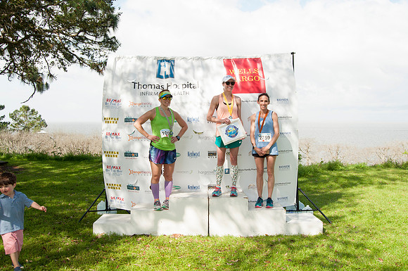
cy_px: 136
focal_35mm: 28
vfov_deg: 45.5
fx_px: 323
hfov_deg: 64.6
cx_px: 204
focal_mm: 19
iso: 250
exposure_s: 1/200
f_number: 9
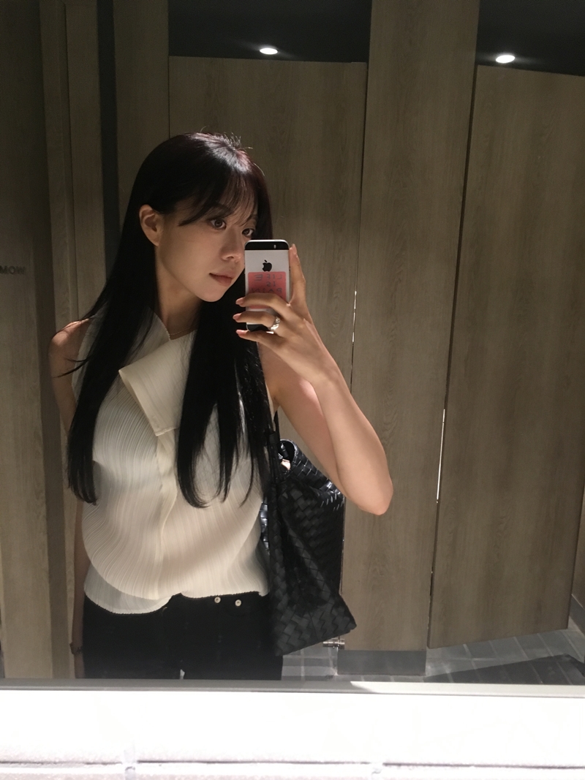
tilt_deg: -12.7
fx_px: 654
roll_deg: -2.7
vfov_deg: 61.7
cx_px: 292
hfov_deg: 48.2
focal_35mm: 29
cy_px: 390
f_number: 2.2
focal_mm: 4.15
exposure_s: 1/17
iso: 200
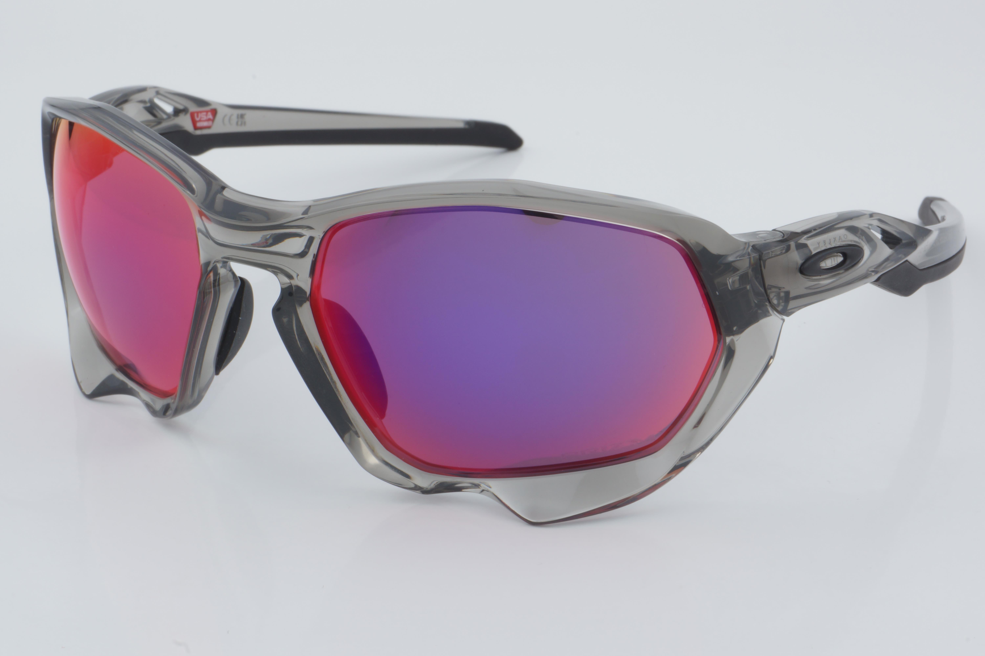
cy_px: 328
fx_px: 2052
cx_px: 492
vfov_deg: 18.2
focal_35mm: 75
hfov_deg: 27.0
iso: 100
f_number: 32
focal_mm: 50
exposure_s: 1/4
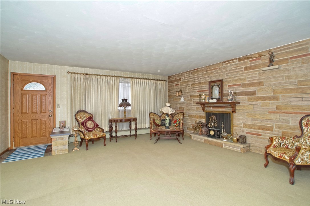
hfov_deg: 95.0
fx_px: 142
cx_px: 155
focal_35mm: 16
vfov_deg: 72.0
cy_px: 103
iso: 800
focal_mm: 11
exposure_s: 1/160
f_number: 4.5
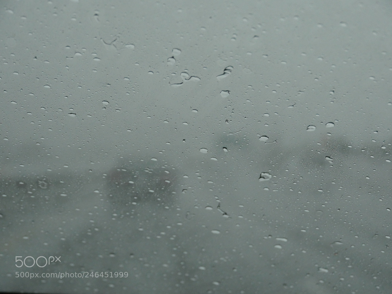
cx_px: 196
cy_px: 147
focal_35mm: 116
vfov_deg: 12.8
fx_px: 1314
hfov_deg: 17.0
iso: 1600
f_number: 5.6
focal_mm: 58
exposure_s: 1/4000
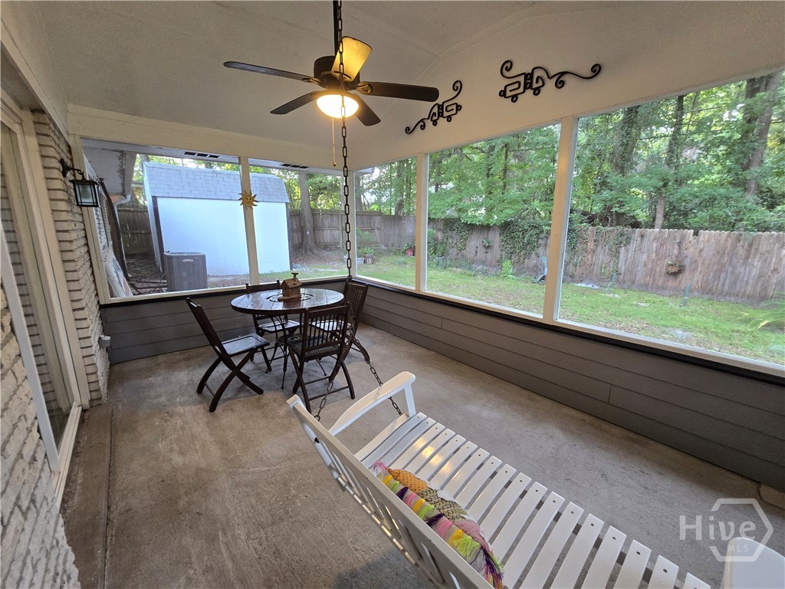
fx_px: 295
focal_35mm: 13
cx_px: 392
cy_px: 294
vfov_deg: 89.9
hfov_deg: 106.2
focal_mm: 2.2
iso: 400
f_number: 2.2
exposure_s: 1/60
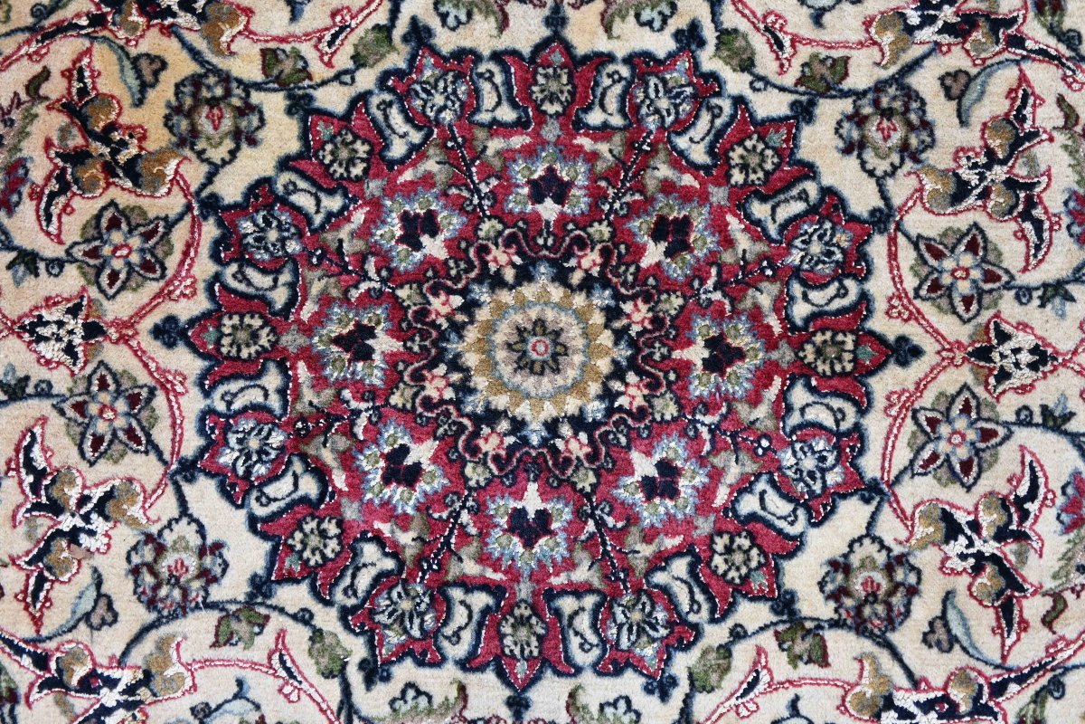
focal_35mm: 75
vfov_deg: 18.2
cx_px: 542
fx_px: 2260
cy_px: 362
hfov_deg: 27.0
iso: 400
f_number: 6.3
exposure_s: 1/125
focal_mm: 50
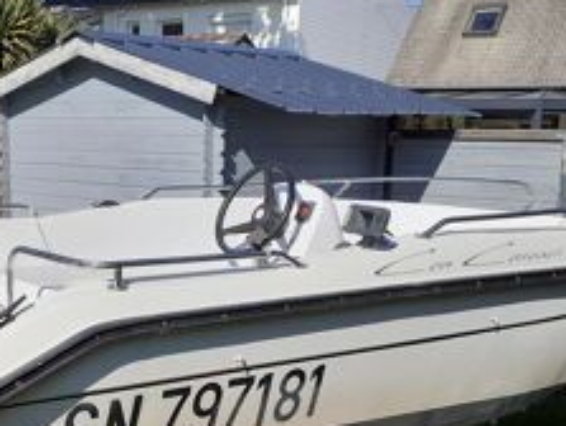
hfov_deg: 32.5
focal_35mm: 58
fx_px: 950
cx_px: 140
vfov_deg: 24.8
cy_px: 347
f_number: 1.9
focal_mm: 3.6
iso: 40
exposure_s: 1/2793
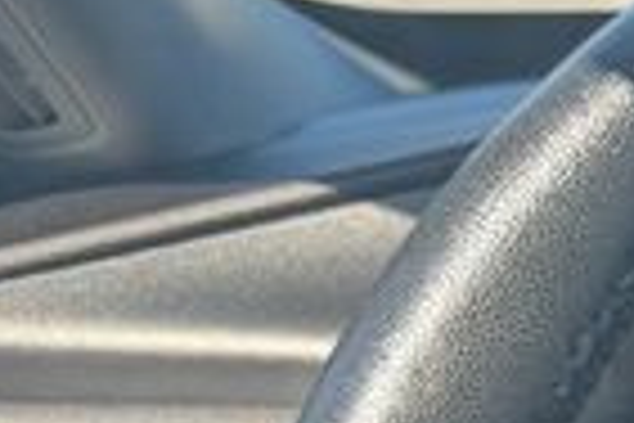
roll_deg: -0.9
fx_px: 1990
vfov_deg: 10.9
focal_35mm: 113
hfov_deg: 14.6
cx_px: 1308
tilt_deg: -29.6
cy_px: 886
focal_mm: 6.76
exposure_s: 1/385
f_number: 1.78
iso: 80
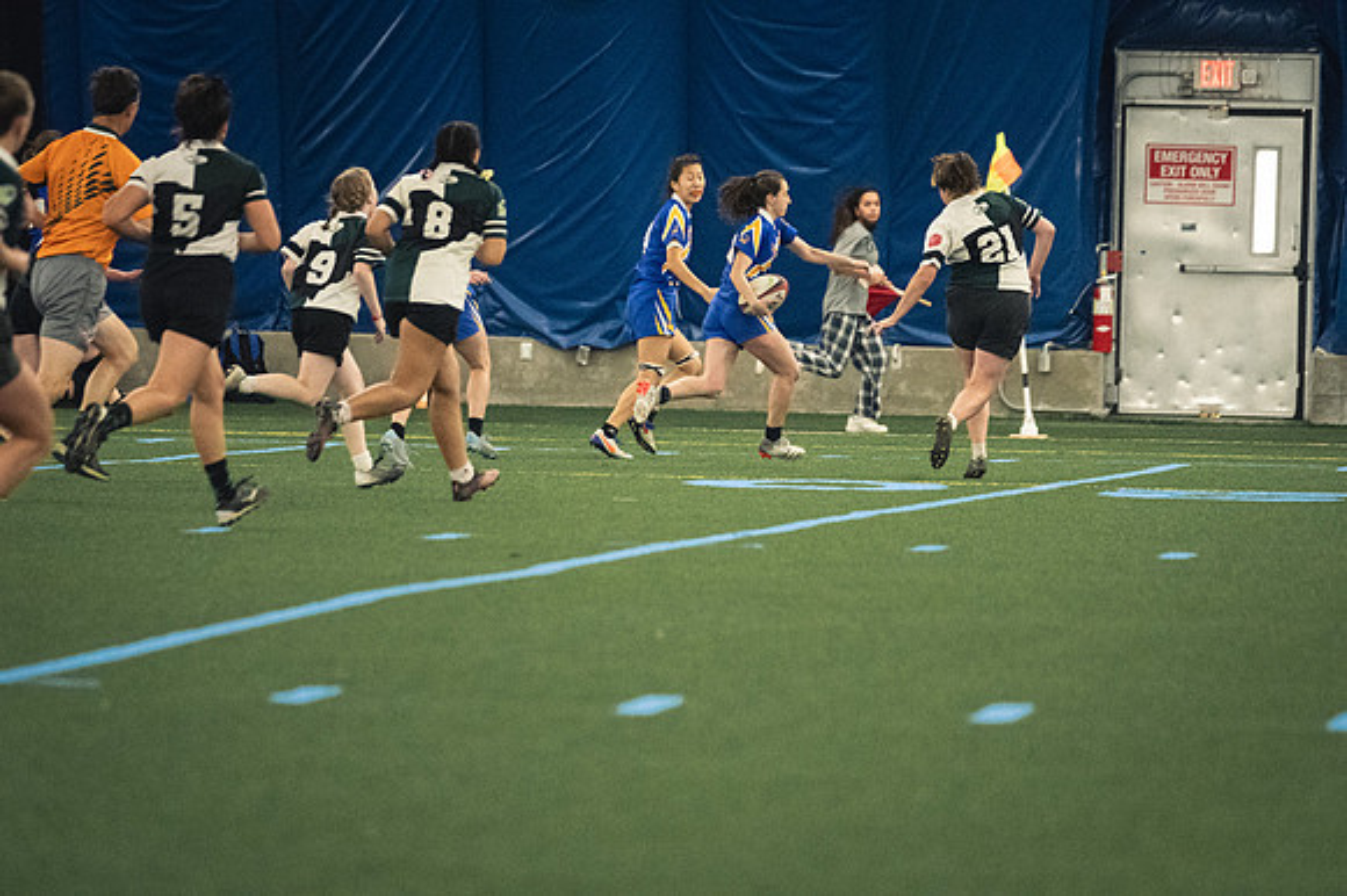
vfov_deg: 4.6
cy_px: 448
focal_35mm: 300
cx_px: 674
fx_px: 11218
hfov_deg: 6.9
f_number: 2.8
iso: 11400
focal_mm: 200
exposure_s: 1/500
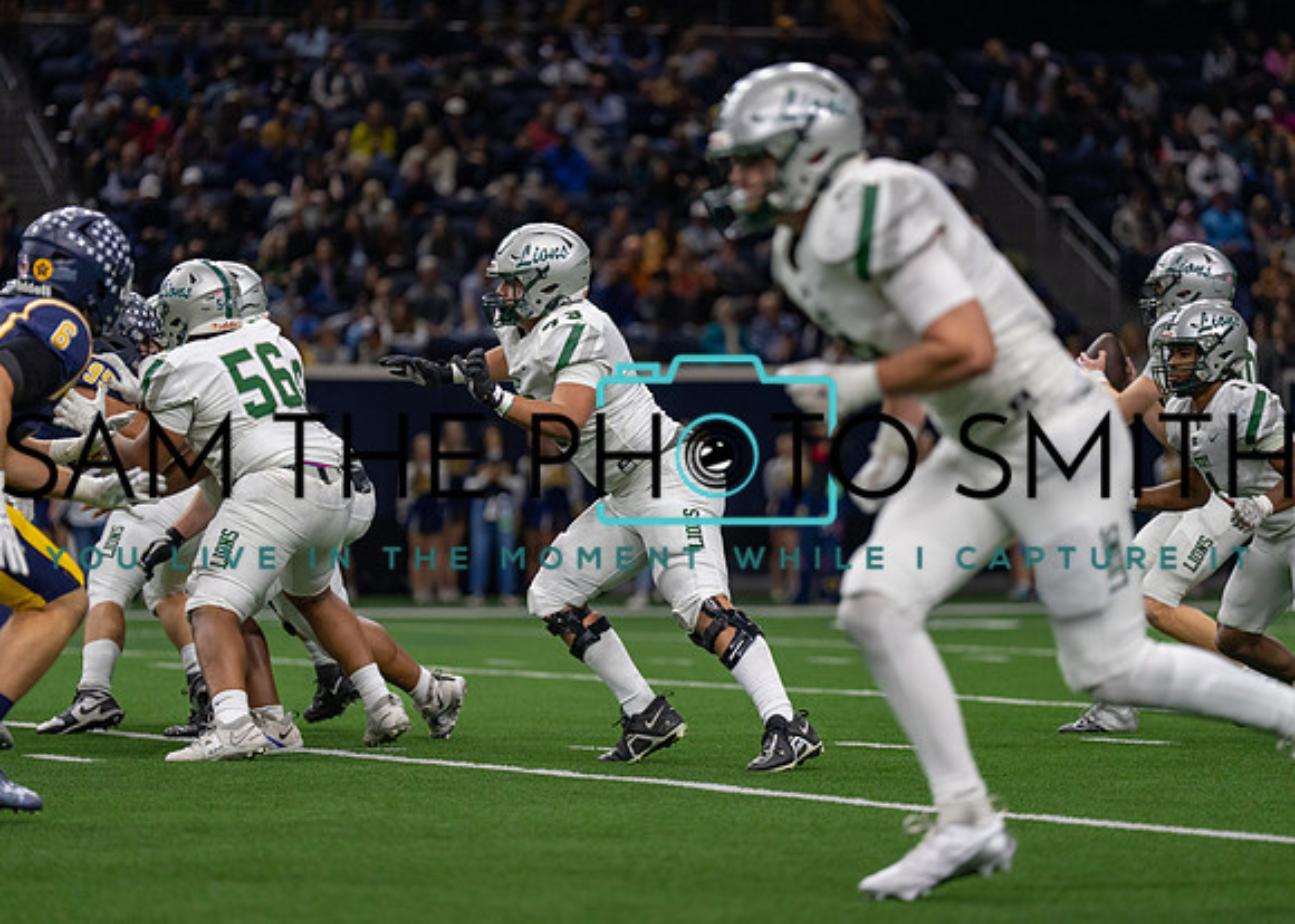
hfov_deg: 11.2
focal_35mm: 179
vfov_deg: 8.0
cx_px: 648
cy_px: 462
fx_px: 6589
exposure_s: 1/1000
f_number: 2.8
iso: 2000
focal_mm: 171
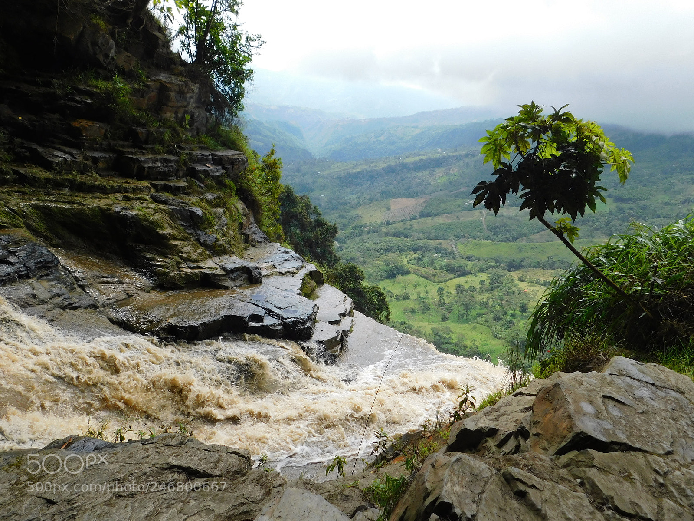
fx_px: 561
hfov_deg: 63.4
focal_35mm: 28
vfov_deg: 49.7
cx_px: 347
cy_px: 260
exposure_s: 1/640
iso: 125
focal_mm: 4.9
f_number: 3.2
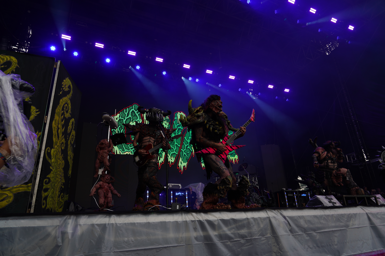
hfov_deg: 73.7
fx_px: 257
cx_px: 192
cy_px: 128
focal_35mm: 24
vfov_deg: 53.1
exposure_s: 1/100
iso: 100
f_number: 6.3
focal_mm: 24
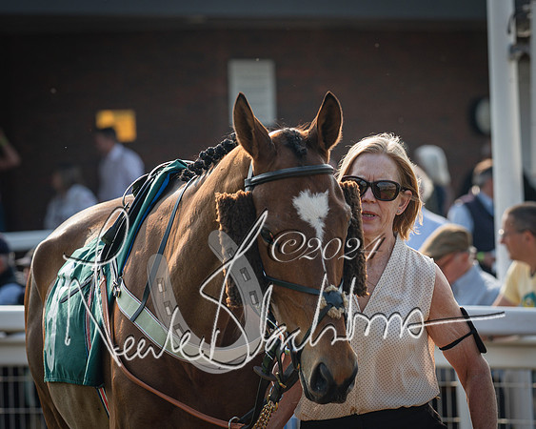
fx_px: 4671
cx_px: 337
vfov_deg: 5.3
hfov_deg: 6.6
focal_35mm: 295
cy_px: 151
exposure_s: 1/500
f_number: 4
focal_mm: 135
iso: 80
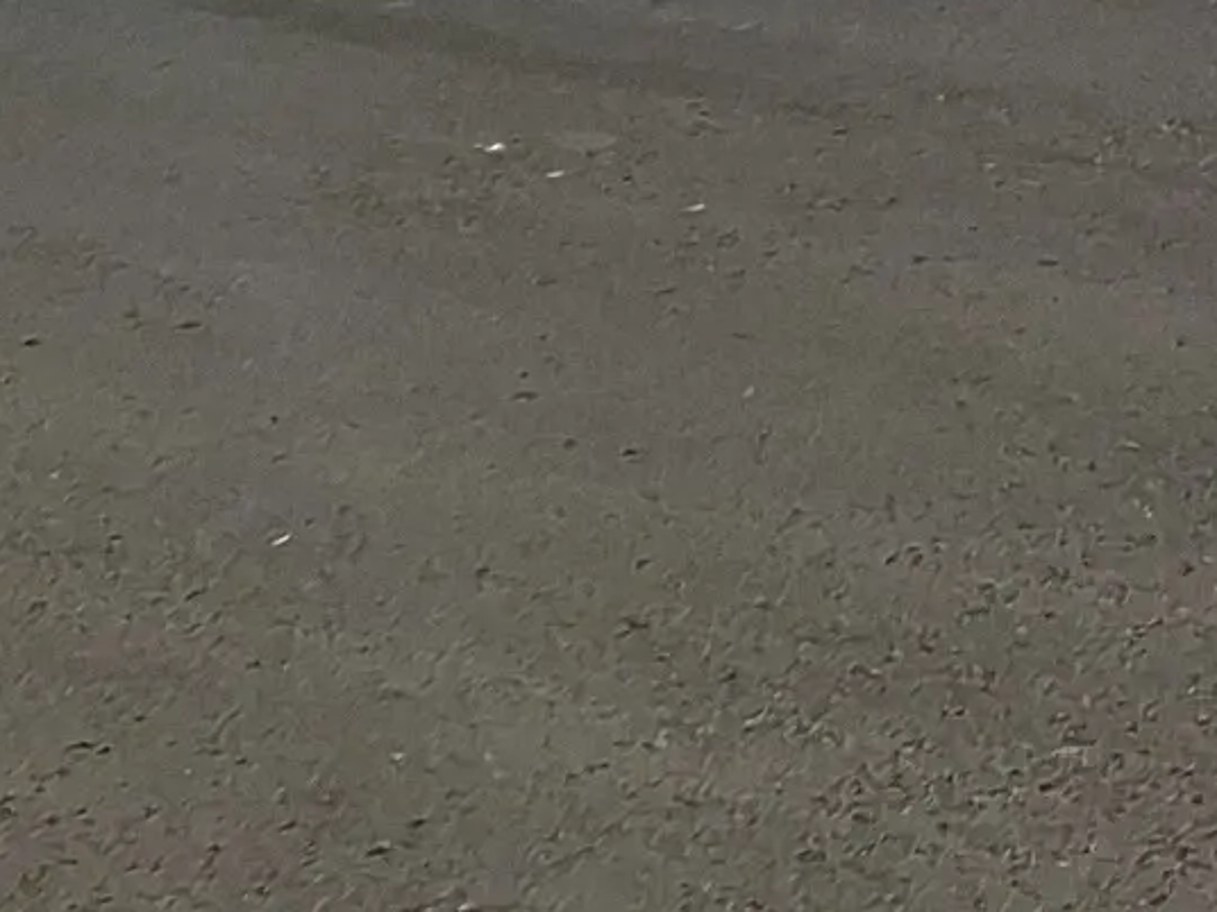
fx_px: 6153
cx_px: 2704
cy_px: -1343
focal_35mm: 175
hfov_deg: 10.1
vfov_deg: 7.8
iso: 50
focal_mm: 5.54
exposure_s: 1/3559
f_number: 1.8
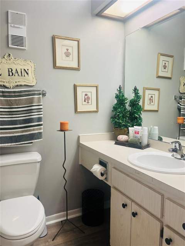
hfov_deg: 53.1
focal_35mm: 26
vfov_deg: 67.3
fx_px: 185
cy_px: 123
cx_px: 92
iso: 125
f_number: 1.6
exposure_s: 1/120
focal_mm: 5.1
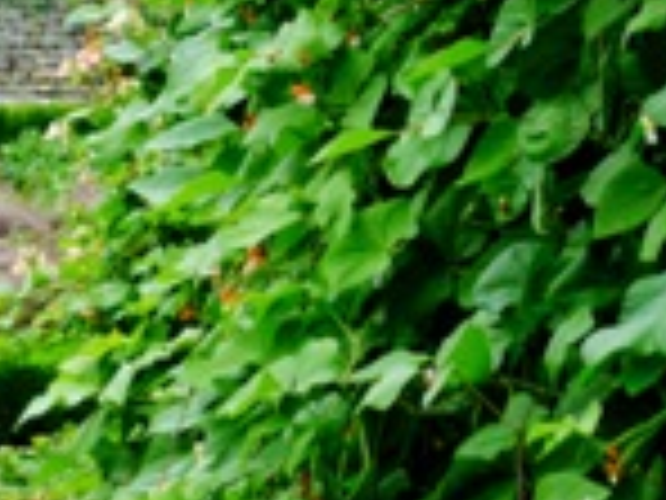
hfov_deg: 9.4
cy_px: -122
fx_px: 4021
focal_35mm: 209
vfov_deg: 7.0
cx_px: 616
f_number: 4.6
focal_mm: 12.3
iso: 125
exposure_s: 1/80
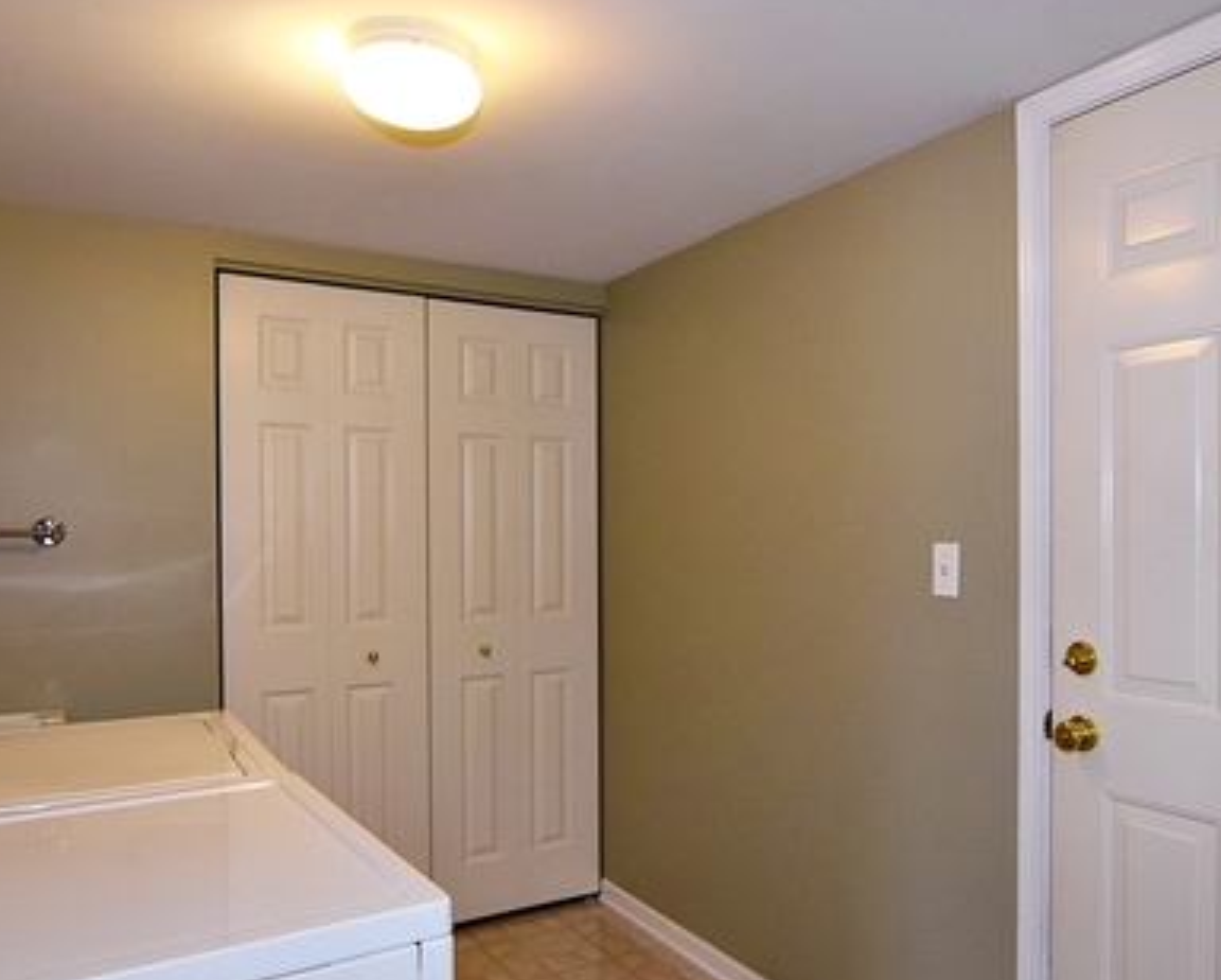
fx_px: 933
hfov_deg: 66.0
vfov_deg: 55.3
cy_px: 539
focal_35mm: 26
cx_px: 712
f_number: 5
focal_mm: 11
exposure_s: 1/100
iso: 400
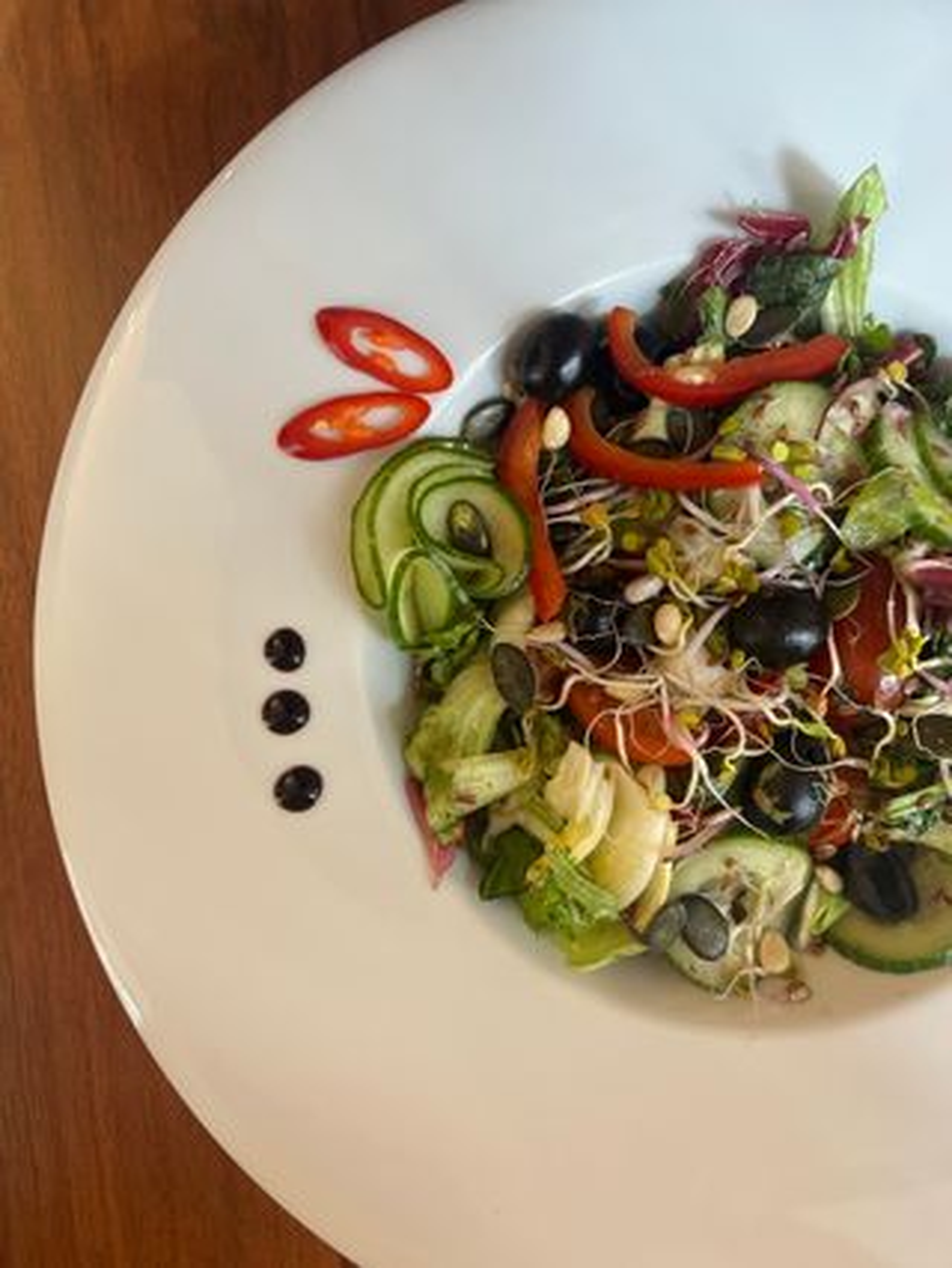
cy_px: 634
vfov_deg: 67.3
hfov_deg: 53.1
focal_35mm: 26
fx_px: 952
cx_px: 476
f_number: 1.6
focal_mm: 5.1
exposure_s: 1/50
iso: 200
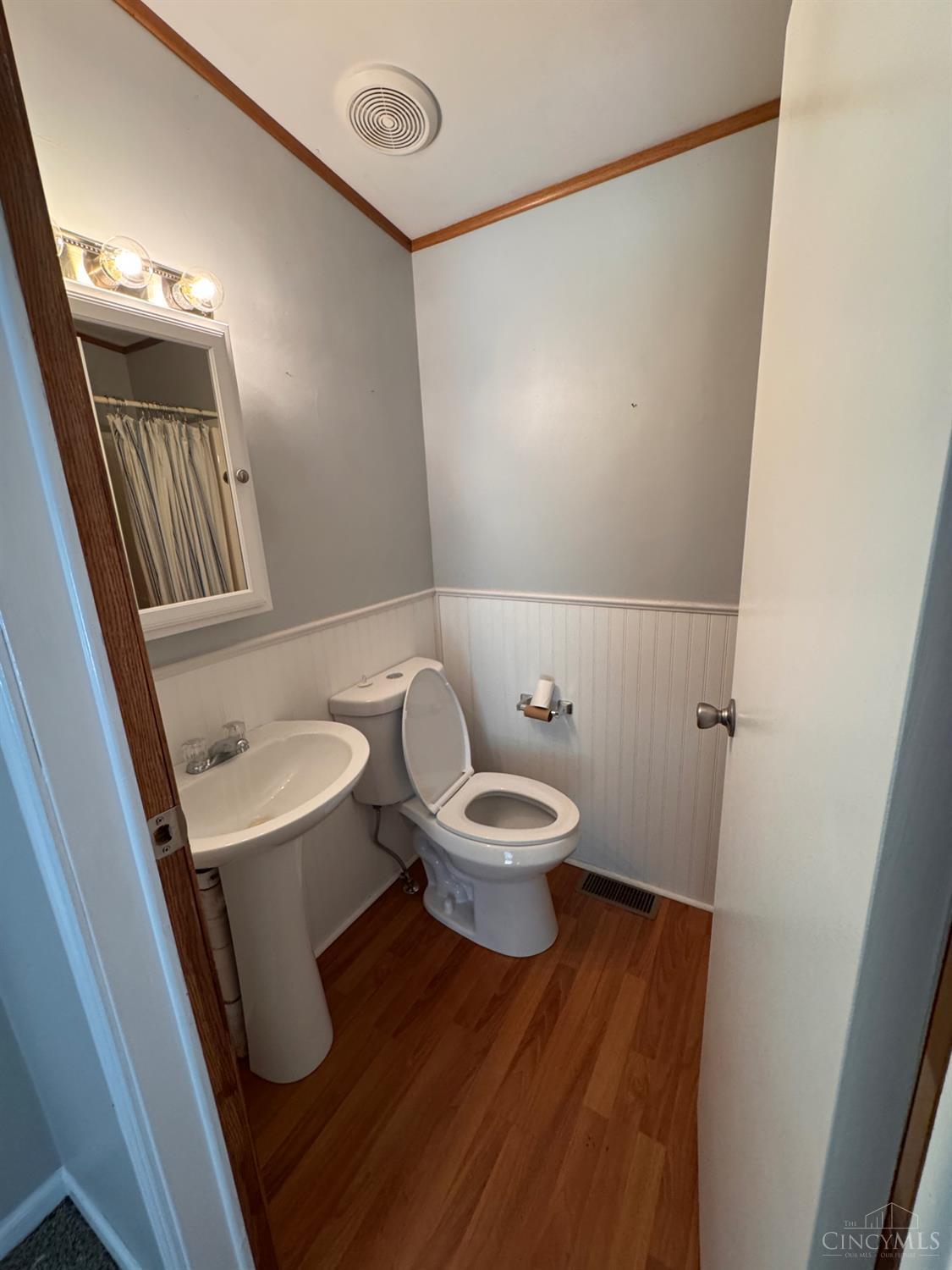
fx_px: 513
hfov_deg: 85.7
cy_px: 635
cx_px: 476
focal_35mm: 14
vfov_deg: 102.1
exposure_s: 1/120
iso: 320
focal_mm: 2.22
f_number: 2.2
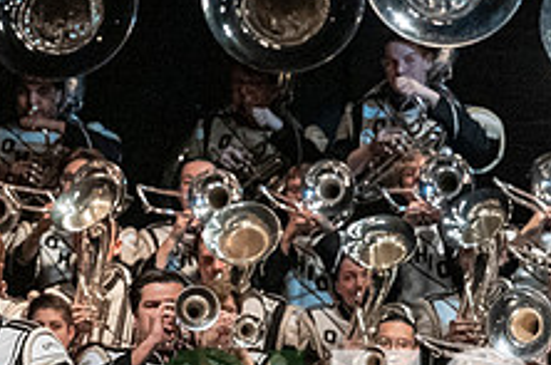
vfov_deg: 2.3
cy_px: 464
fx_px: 8996
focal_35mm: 589
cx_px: 345
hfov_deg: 3.5
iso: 4000
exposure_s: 1/500
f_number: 4
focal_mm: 150
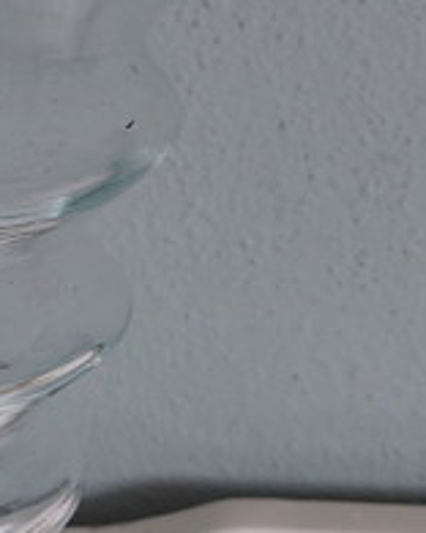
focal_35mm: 82
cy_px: 234
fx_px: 1292
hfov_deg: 17.3
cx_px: -161
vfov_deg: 23.3
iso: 320
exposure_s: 1/50
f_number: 1.8
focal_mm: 5.23
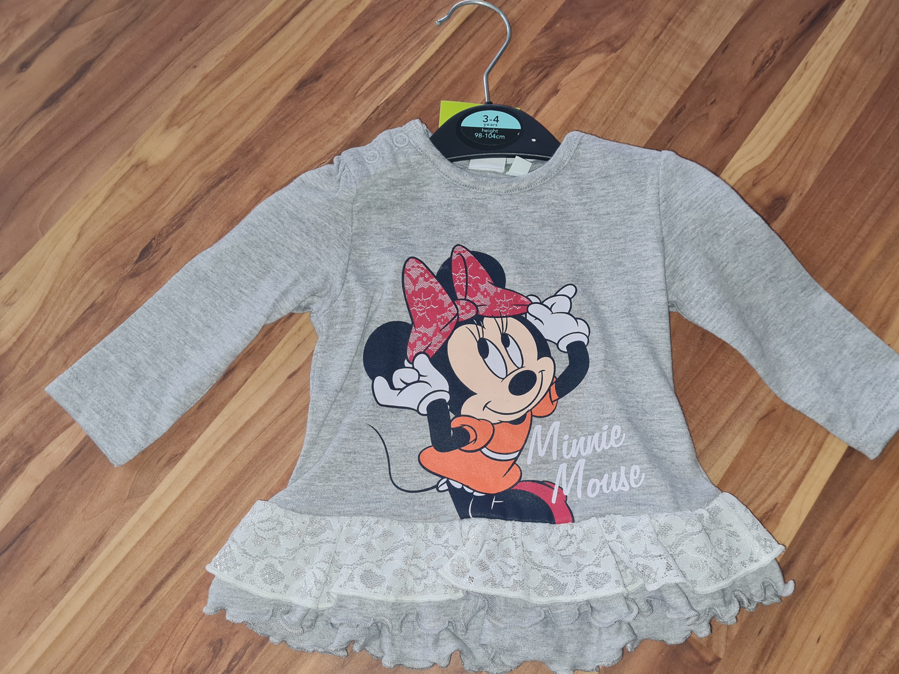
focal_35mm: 29
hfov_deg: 61.5
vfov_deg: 48.2
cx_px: 496
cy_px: 354
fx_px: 753
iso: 250
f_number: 1.8
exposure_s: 1/100
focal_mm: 5.4
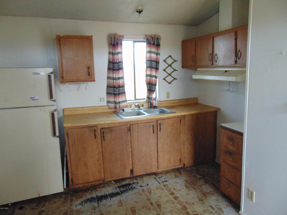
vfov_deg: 54.9
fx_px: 207
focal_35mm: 25
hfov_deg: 69.4
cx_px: 144
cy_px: 108
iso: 400
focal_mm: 4.5
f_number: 3
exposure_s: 1/60
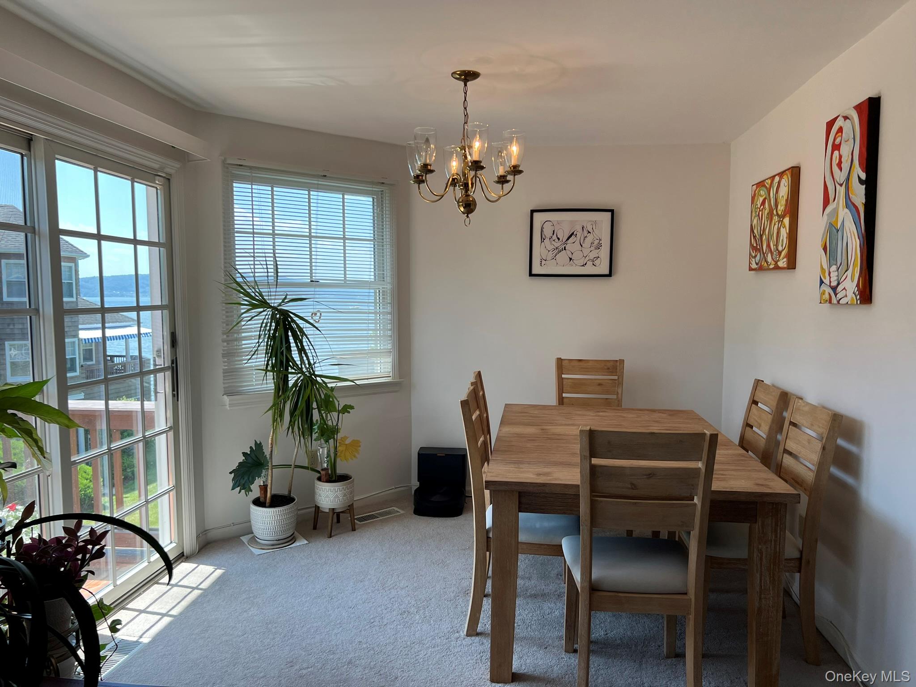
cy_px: 344
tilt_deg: -4.9
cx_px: 458
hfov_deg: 67.3
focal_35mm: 26
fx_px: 688
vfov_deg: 53.1
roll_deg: -0.7
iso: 50
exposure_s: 1/380
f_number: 1.5
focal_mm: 5.7
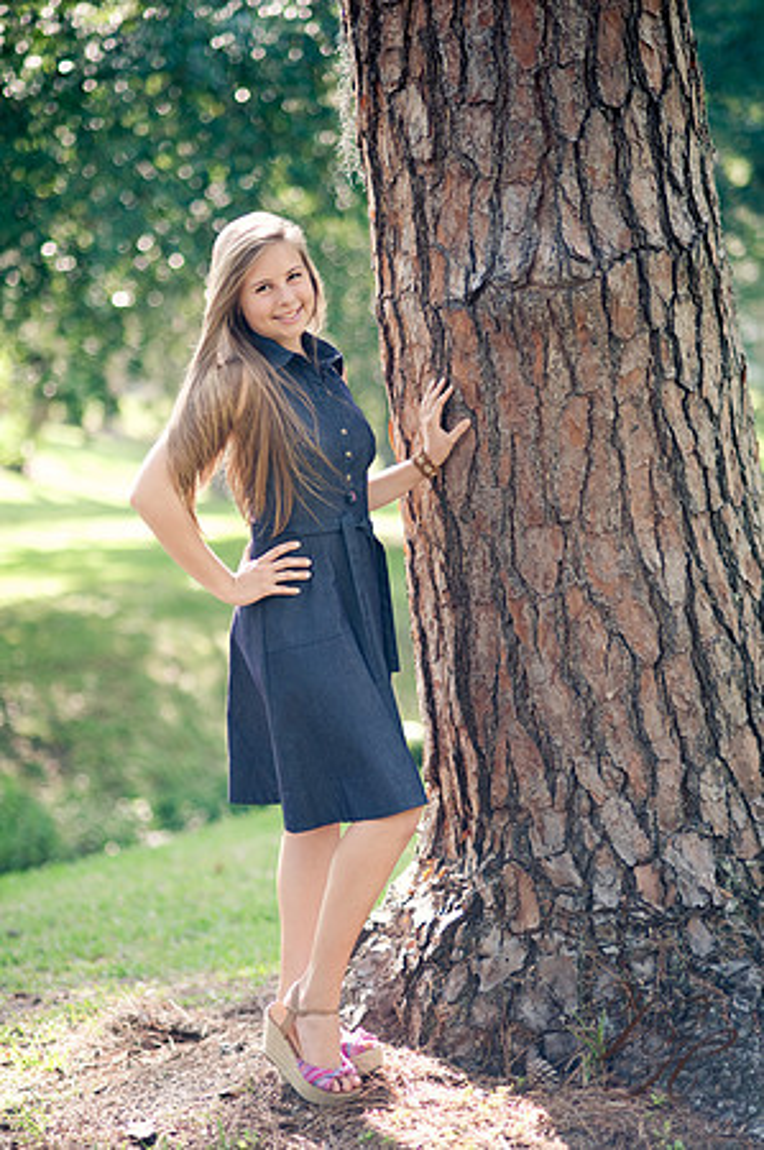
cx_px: 382
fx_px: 2712
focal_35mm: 85
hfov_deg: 16.0
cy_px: 575
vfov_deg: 23.9
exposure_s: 1/400
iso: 200
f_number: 2
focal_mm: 85
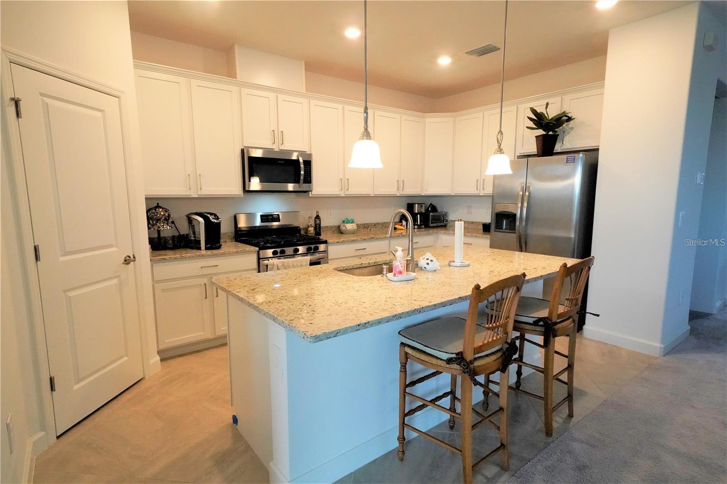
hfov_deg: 90.0
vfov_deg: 67.4
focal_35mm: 18
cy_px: 242
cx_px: 364
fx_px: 363
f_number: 11
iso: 6400
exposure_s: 1/100
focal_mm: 18
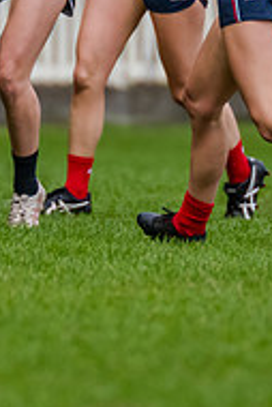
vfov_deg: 1.1
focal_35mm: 1901
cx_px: 93
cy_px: -15
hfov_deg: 0.7
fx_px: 21504
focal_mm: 420
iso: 800
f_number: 4
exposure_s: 1/2000
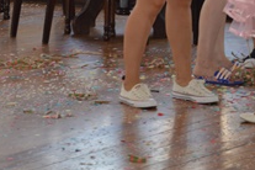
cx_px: 76
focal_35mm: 304
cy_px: -70
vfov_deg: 4.5
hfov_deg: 6.8
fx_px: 2153
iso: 450
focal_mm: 70
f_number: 5.3
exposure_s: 1/60
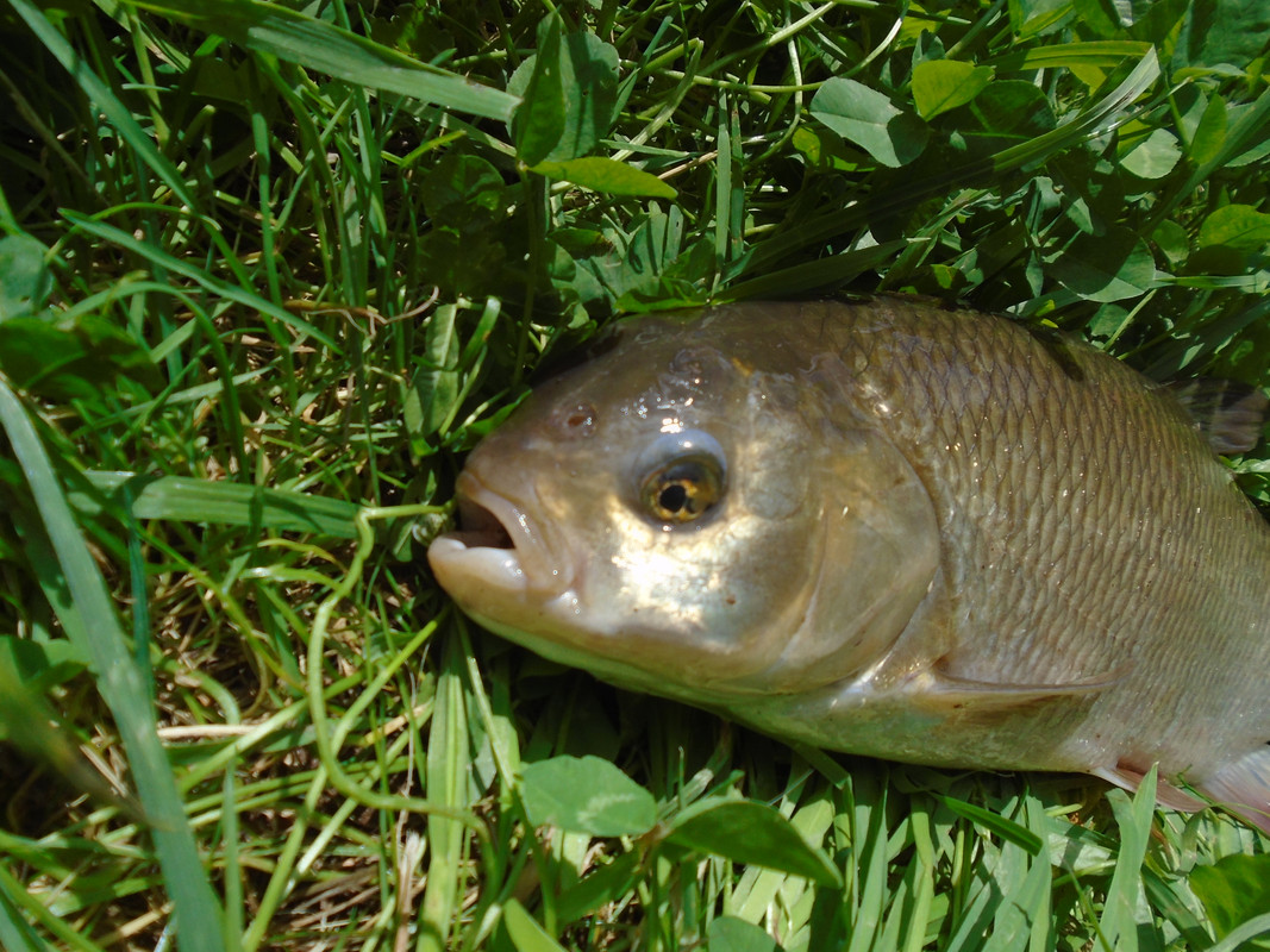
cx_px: 635
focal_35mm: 26
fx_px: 954
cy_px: 476
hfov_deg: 67.3
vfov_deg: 53.1
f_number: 8
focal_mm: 4.6
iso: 100
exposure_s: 1/200
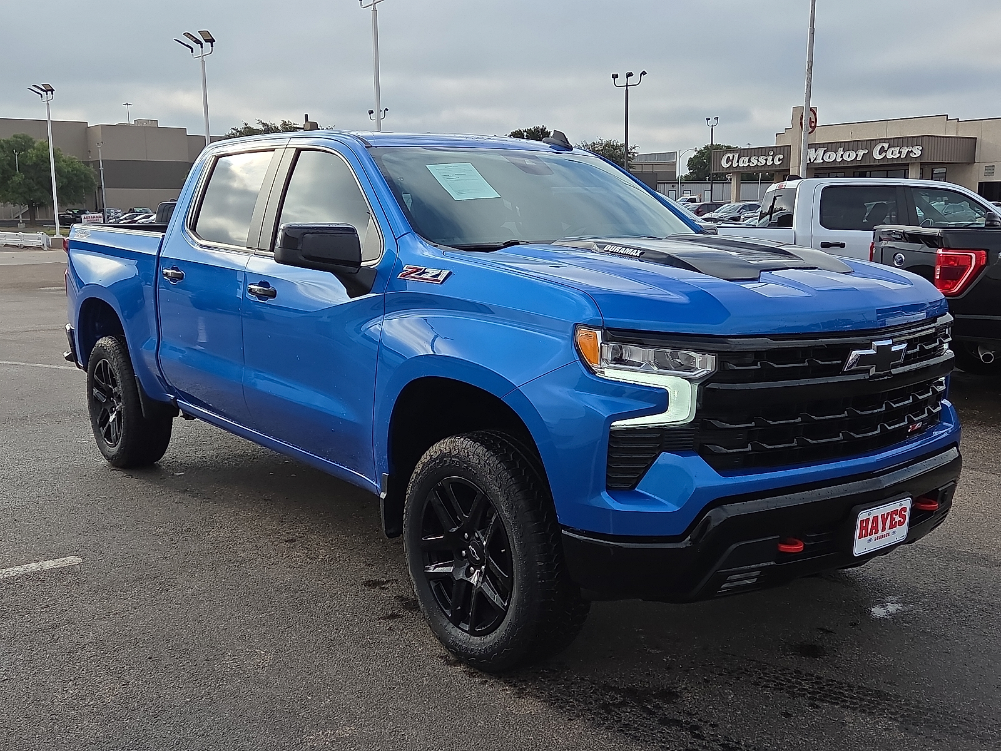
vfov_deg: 40.7
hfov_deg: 52.6
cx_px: 500
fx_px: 1012
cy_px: 376
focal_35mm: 35
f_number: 1.8
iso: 25
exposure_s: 1/833
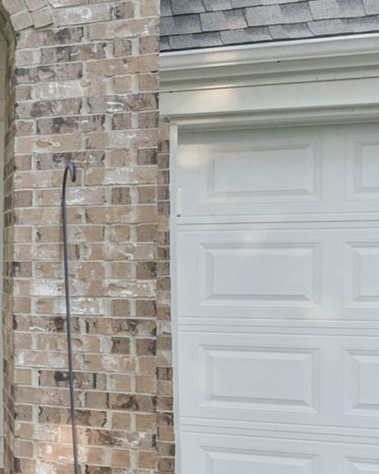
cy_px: 271
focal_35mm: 57
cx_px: -412
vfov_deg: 33.1
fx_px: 795
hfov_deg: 17.5
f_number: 8
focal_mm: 11
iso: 400
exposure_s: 1/200
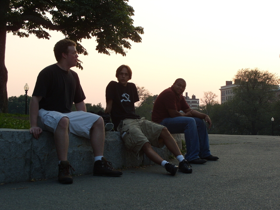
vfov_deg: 25.2
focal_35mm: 58
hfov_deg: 33.2
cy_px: 105
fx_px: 469
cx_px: 140
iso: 80
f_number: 4.2
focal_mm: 13
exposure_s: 1/180
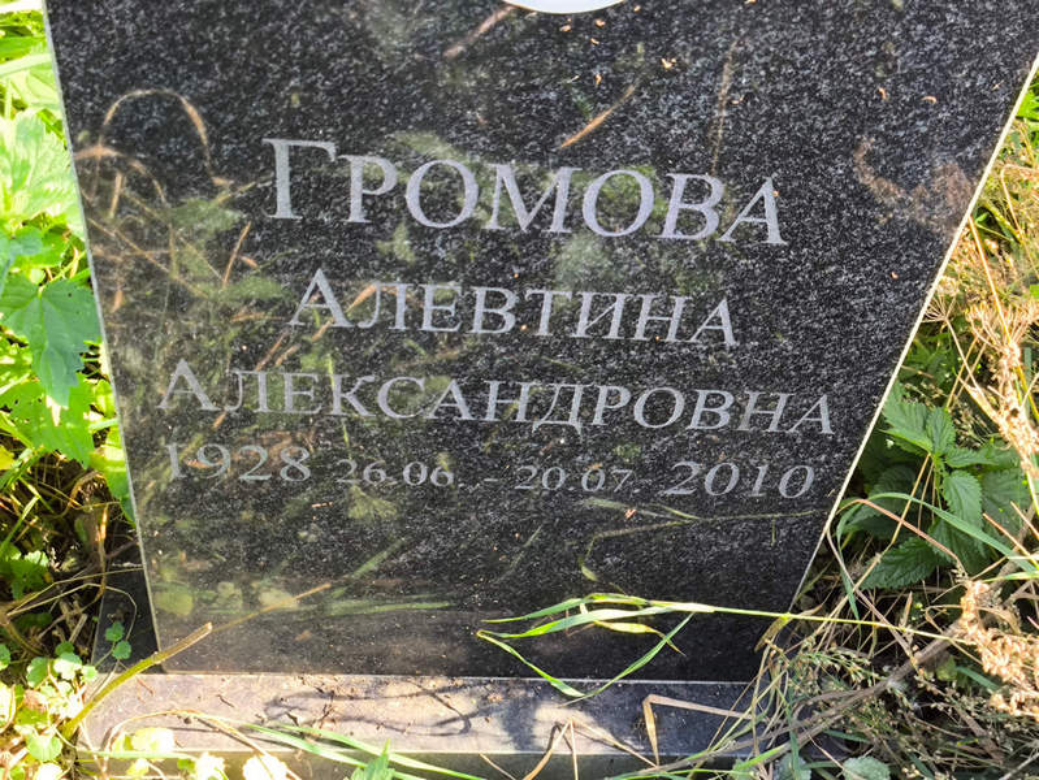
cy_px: 390
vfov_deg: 29.1
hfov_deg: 38.2
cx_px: 520
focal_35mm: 50
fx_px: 1501
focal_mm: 4.71
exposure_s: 1/100
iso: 50
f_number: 1.7
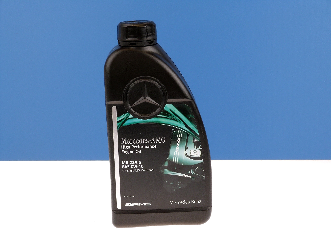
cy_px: 124
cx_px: 166
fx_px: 574
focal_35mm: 60
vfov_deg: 24.4
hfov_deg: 32.2
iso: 100
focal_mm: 10.8
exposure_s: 1/80
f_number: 3.2
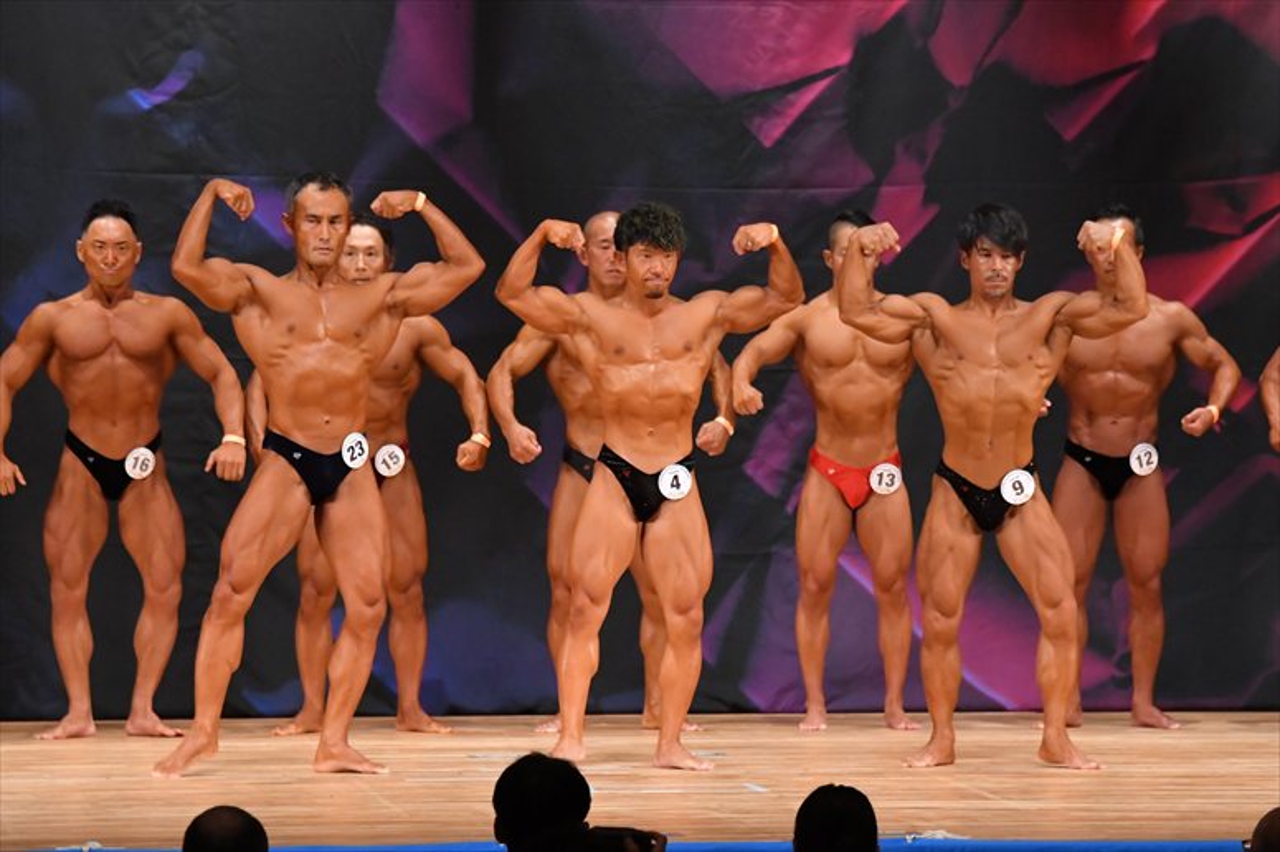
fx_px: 7996
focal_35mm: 225
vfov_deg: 6.1
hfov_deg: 9.2
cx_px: 640
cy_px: 426
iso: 5600
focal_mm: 150
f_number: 5.6
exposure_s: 1/400
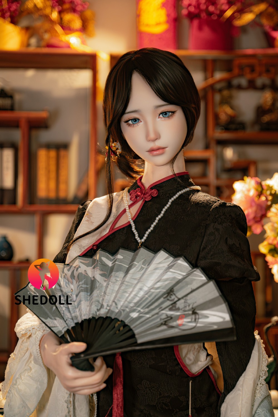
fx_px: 811
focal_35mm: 70
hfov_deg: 19.5
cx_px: 139
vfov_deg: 28.8
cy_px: 208
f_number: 2.8
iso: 800
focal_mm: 70
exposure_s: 1/160
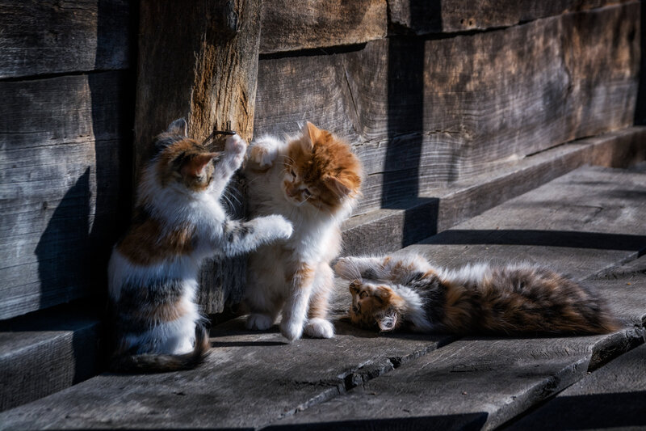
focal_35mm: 135
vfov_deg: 10.2
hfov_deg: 15.2
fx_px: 2422
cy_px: 216
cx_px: 323
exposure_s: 1/1250
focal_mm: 90
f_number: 9
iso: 280
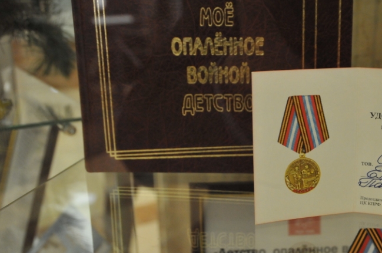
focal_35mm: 60
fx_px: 636
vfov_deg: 22.6
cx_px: 257
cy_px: 138
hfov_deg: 33.1
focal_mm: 38
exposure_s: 1/125
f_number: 6.3
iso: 3200
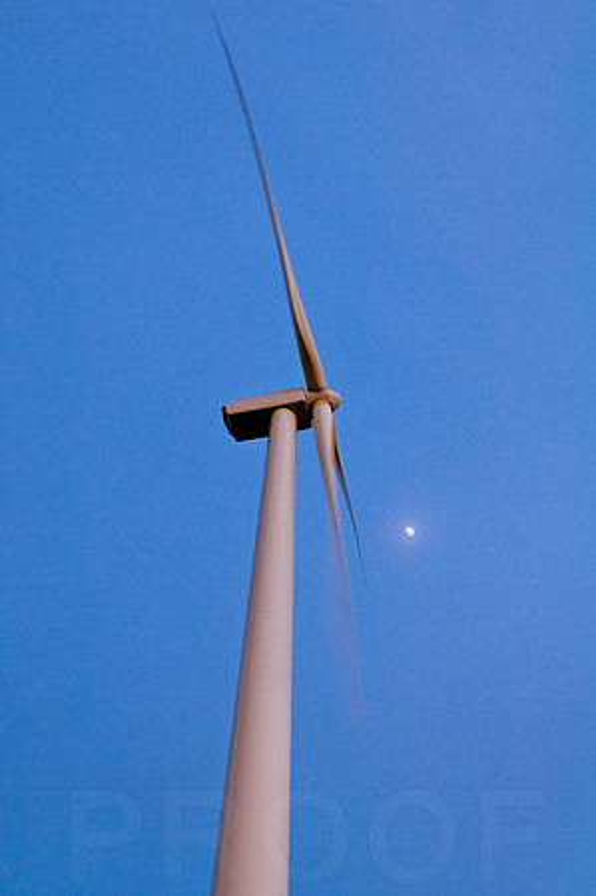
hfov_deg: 36.8
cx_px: 298
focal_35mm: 36
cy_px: 448
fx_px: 896
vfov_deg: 53.2
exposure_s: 1/4
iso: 200
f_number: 8
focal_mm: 24
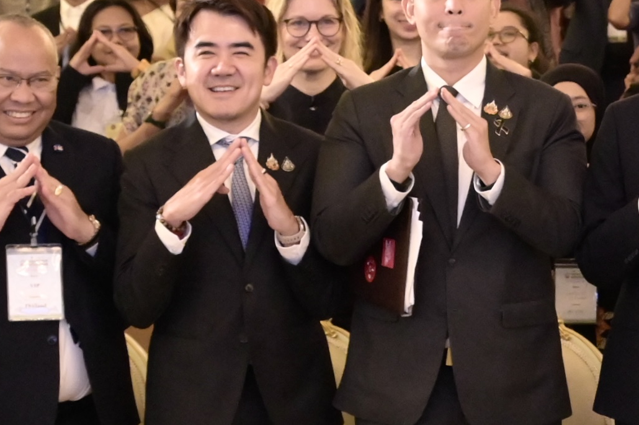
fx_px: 2945
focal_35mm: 166
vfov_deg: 8.3
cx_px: 1125
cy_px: 200
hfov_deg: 11.5
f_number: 5.6
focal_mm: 42
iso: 6400
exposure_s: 1/200
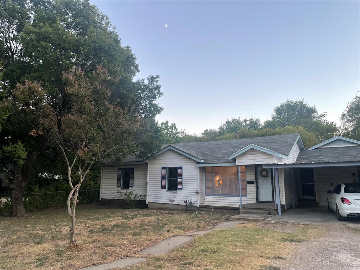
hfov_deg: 67.3
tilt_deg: +9.5
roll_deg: -0.5
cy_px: 135
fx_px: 270
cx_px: 180
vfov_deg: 53.1
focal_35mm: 26
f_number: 1.6
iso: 40
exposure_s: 1/121
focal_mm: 4.2
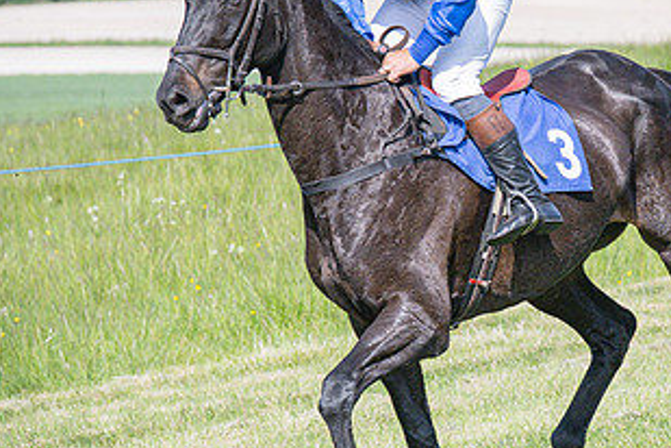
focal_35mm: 381
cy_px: 207
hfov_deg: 5.4
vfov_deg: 3.6
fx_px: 7101
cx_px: 441
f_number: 4
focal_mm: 93
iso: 400
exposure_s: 1/3200
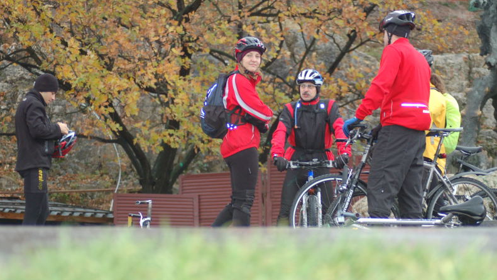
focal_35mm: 111
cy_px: 133
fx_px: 1463
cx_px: 247
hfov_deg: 19.3
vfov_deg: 10.9
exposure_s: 1/60
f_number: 4
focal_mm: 70
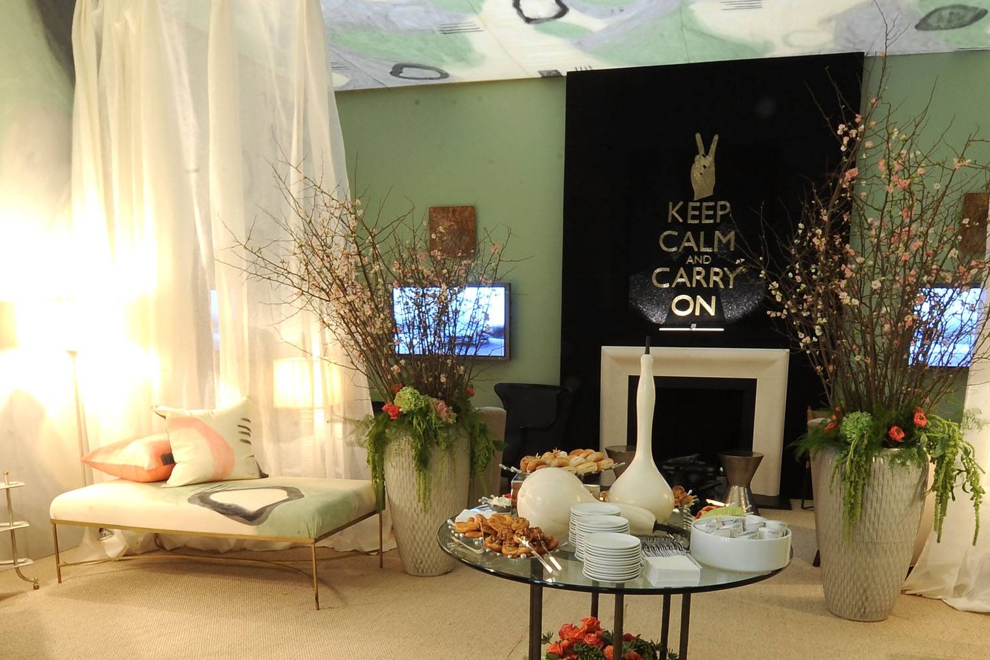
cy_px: 486
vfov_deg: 45.0
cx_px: 527
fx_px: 770
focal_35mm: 28
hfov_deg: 65.4
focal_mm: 14
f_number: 22
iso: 400
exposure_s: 3
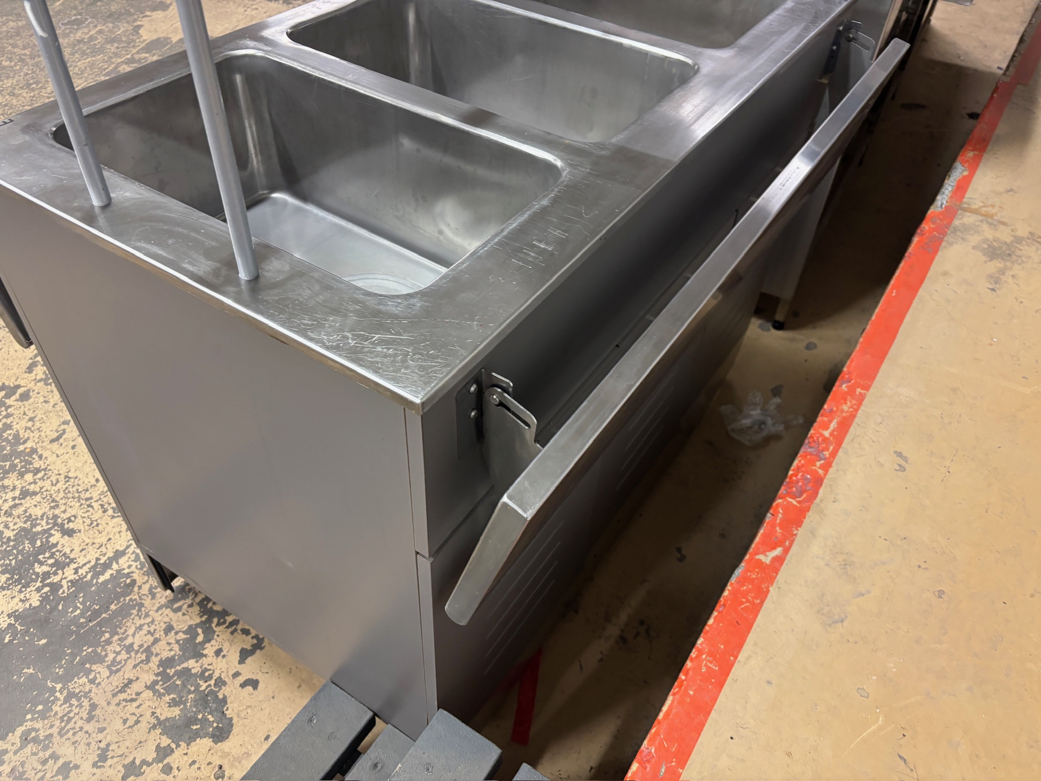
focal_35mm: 26
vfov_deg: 53.1
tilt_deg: -43.8
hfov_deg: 67.3
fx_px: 782
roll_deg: -4.4
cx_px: 520
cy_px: 390
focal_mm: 5.96
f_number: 1.6
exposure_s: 1/50
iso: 200
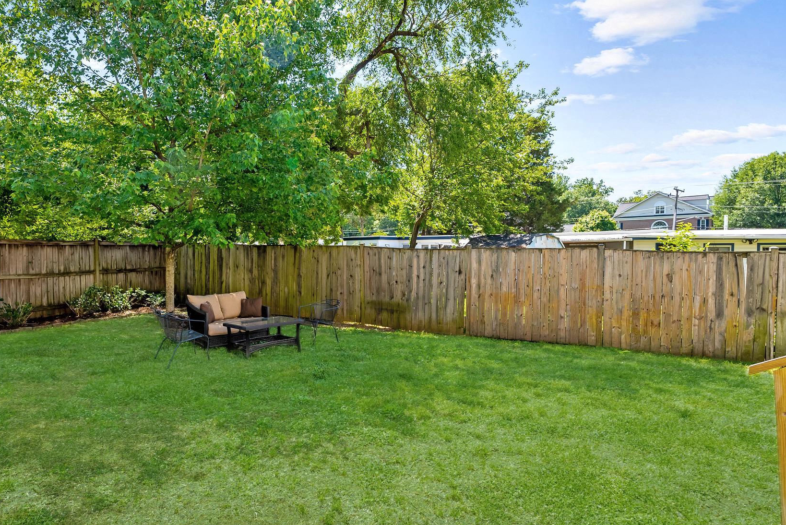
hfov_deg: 82.6
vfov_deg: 62.0
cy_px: 259
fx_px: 437
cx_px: 302
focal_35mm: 20
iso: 200
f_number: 7.1
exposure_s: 1/200
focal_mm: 16
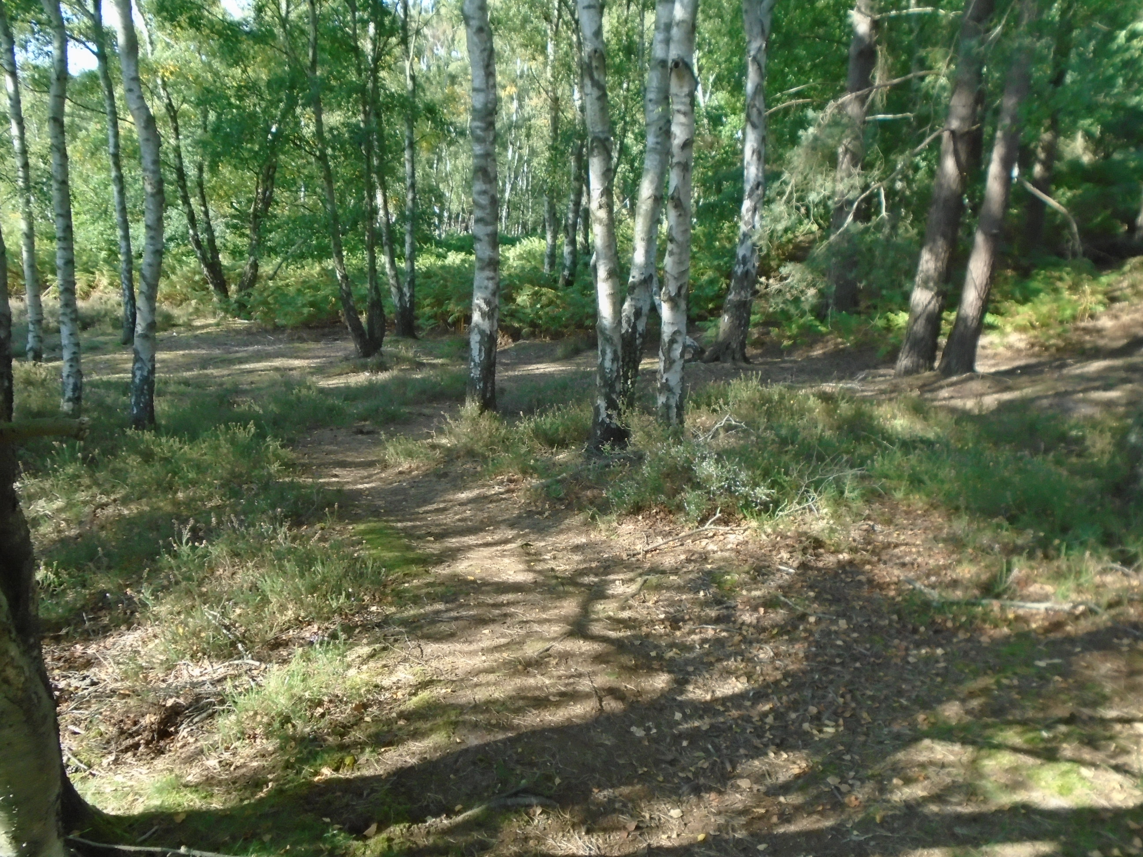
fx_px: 1024
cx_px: 572
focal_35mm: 31
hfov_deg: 58.4
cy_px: 428
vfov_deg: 45.4
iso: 320
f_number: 3.5
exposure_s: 1/250
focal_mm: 5.5
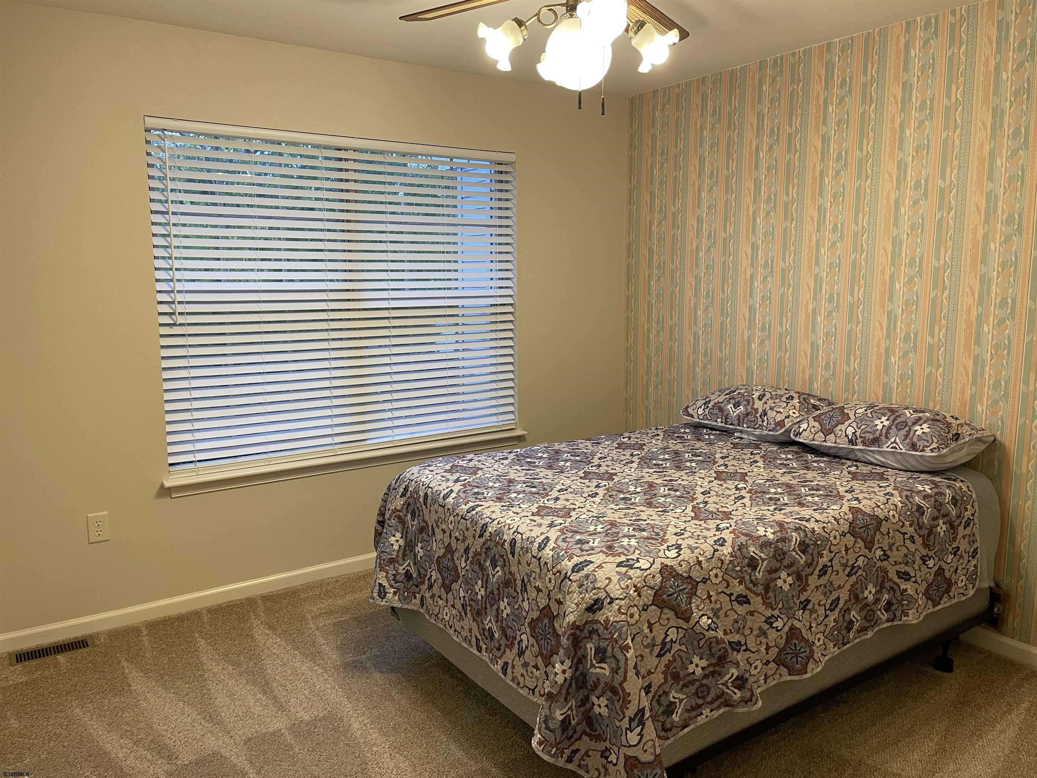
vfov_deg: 53.1
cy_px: 389
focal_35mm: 26
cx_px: 518
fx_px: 779
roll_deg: -0.2
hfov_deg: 67.3
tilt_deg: -8.1
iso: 80
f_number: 1.6
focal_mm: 4.2
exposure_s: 1/60
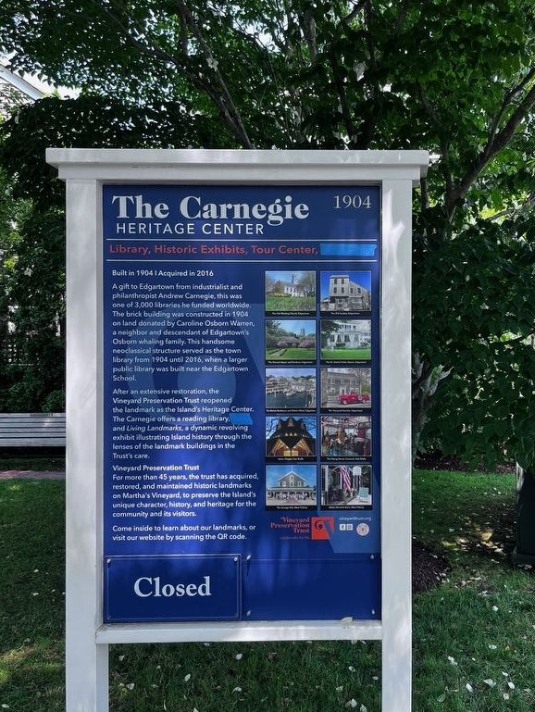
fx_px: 556
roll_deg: +2.0
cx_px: 269
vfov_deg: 65.3
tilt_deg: +1.7
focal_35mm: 27
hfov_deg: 51.4
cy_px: 346
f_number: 1.6
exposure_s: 1/164
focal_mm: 5.1
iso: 40
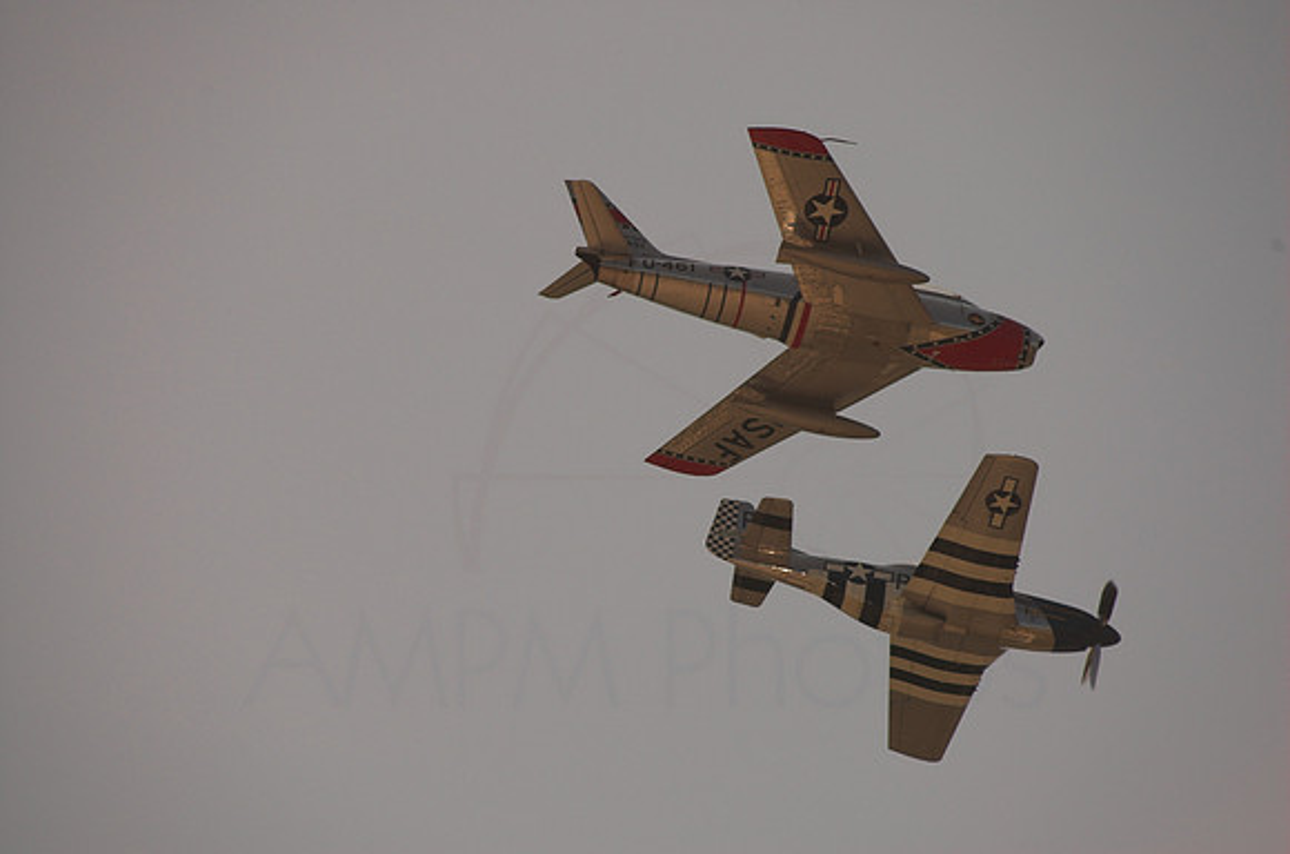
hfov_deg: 3.3
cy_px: 427
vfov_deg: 2.2
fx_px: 22525
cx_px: 645
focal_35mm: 630
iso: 200
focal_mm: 420
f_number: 10
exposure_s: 1/1000
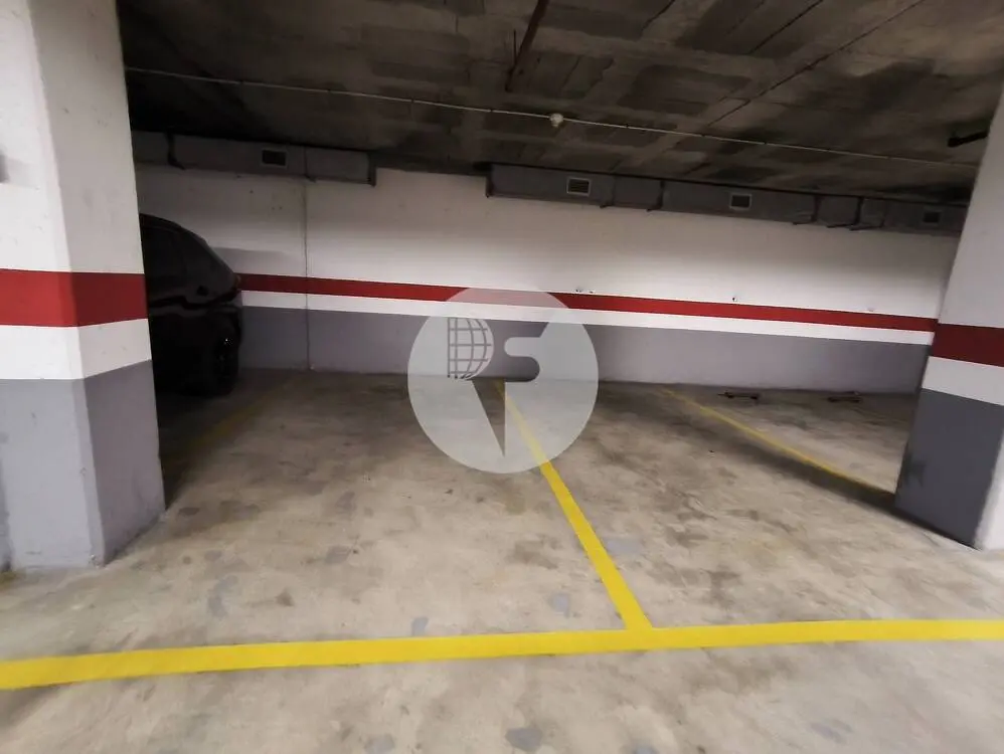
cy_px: 377
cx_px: 502
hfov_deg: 98.1
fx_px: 435
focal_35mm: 15
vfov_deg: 81.8
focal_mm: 1.65
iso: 1250
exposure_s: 1/7.69
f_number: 2.2
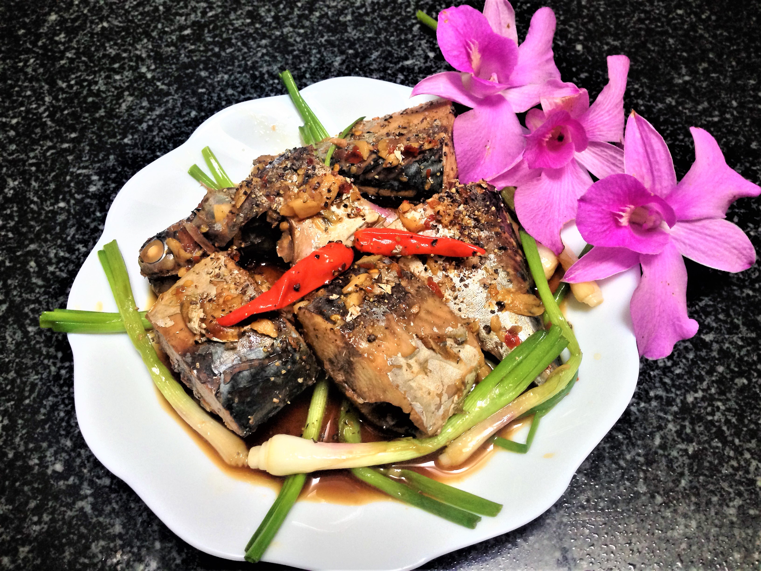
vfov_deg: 42.9
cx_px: 380
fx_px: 725
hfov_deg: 55.4
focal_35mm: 33
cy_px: 286
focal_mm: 4.12
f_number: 2.4
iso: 160
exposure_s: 1/20
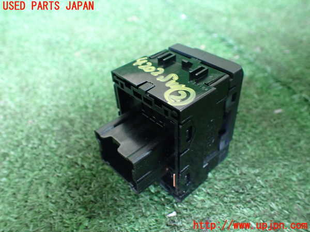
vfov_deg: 46.8
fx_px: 269
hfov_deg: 60.0
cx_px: 155
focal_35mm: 30
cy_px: 116
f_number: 2.3
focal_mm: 5.4
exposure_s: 1/30
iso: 1000
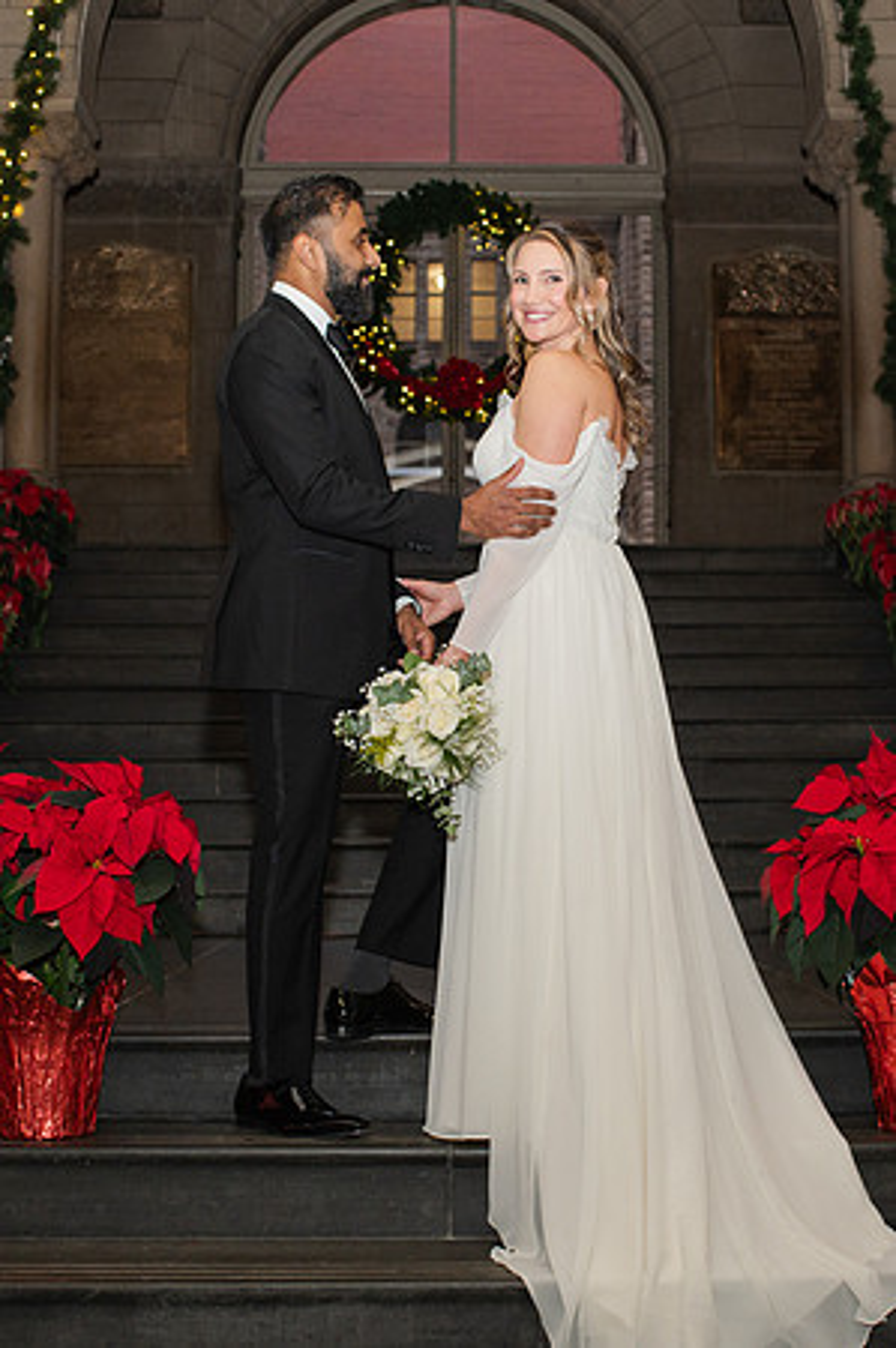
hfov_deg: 25.6
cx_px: 509
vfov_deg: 37.8
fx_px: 1970
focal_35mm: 53
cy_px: 674
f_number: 4
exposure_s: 1/200
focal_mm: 35
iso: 1000
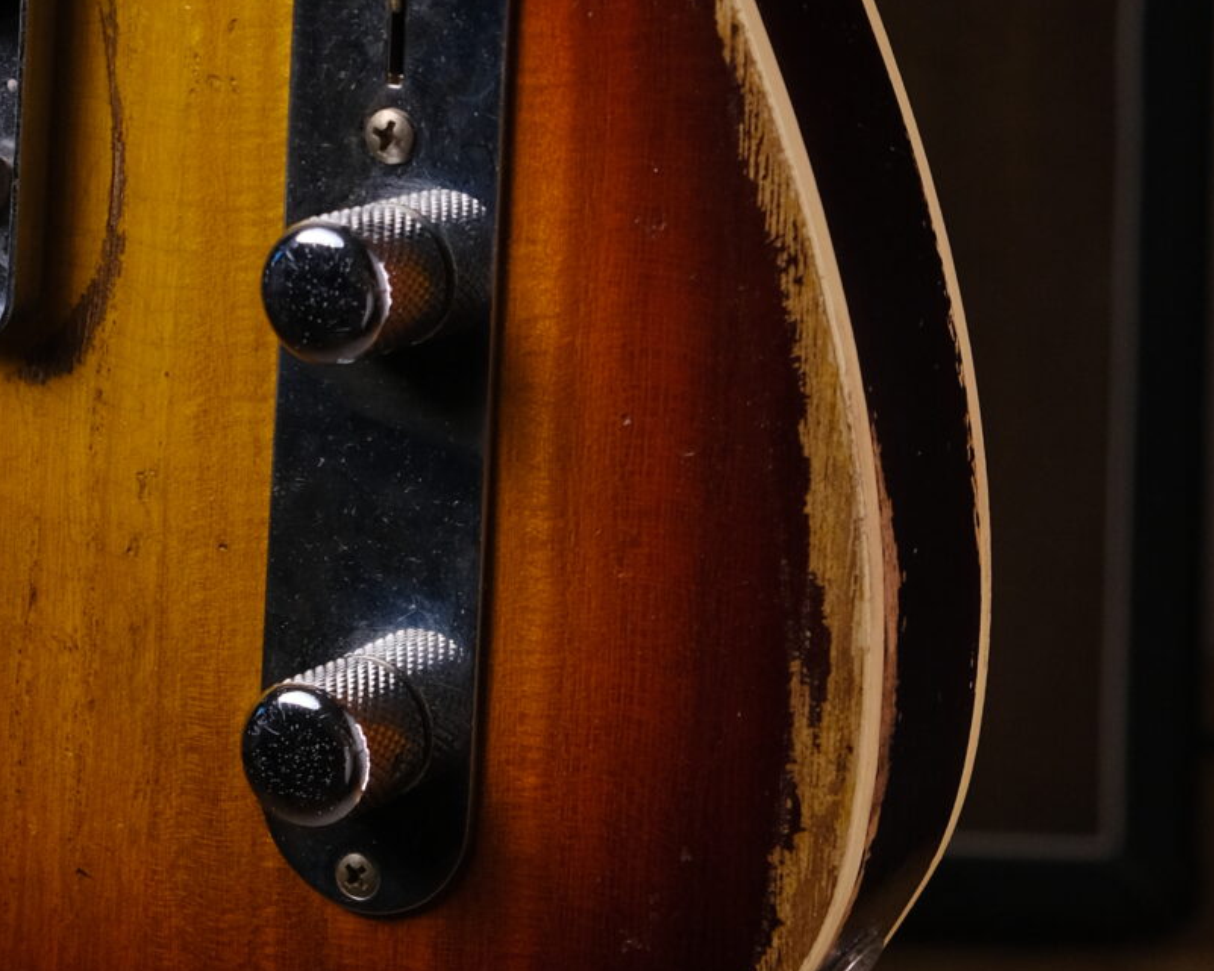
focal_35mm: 105
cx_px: 17
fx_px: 3773
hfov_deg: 17.9
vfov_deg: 14.0
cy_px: -332
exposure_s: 1/250
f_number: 4.5
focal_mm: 23.3
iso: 800
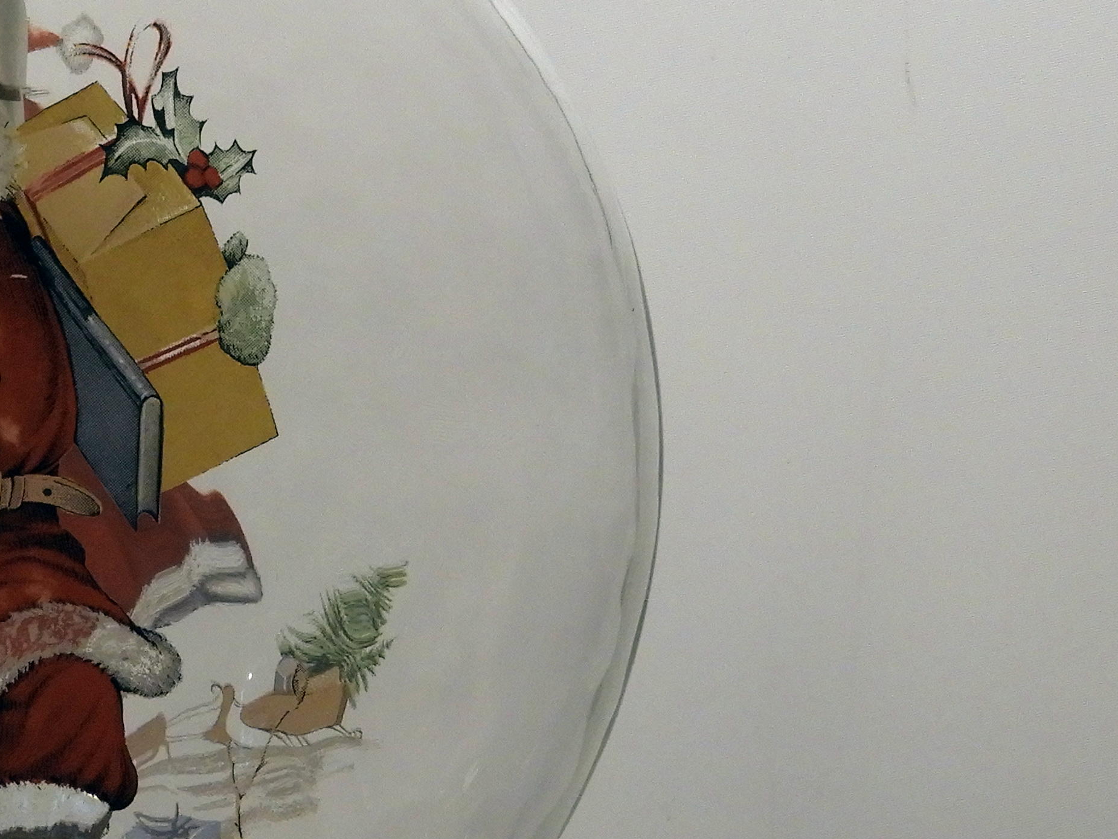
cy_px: 184
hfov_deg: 8.8
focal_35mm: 224
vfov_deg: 6.6
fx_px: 7236
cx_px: 33
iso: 220
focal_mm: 14.3
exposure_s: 1/60
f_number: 4.5
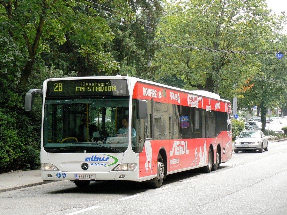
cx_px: 144
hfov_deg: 21.5
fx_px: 754
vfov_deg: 16.2
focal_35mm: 91
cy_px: 108
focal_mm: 15.2
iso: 160
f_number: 3.2
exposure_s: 1/500
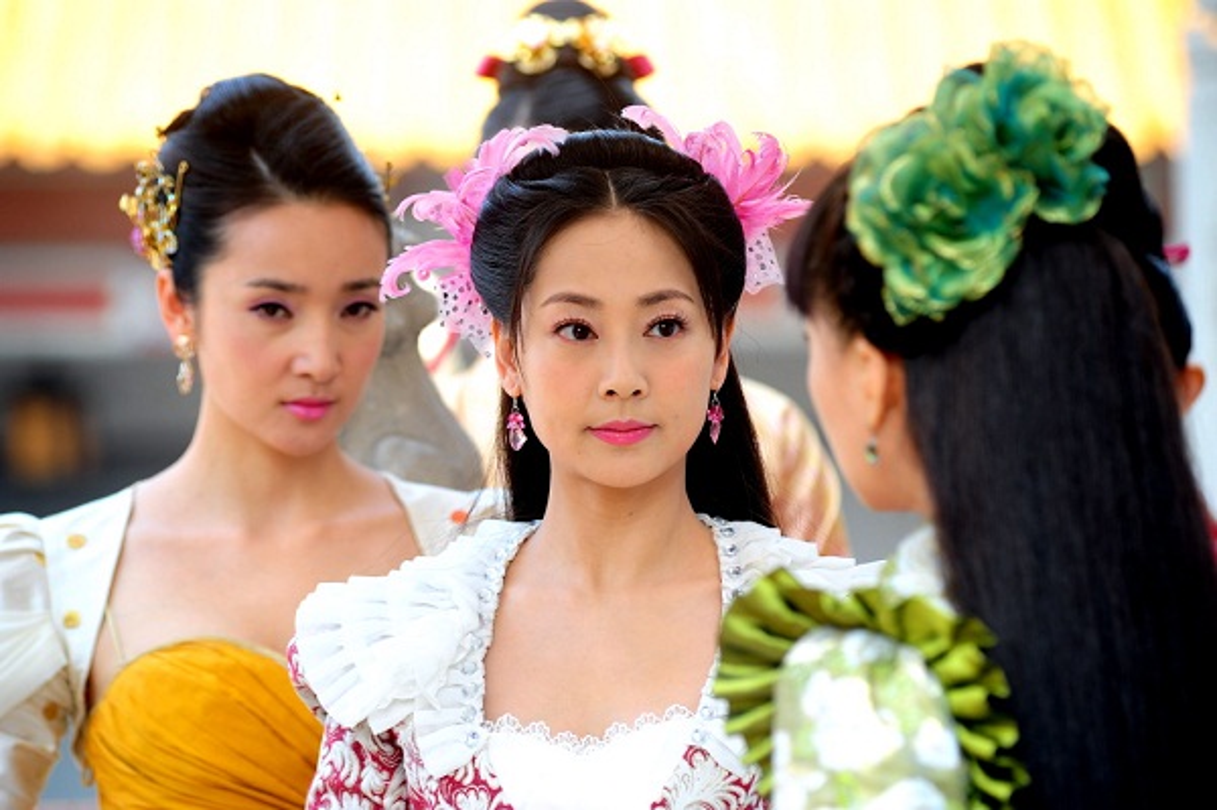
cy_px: 405
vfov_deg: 6.9
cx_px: 608
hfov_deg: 10.3
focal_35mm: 200
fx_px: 6755
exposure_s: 1/125
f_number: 5.6
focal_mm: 200
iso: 200
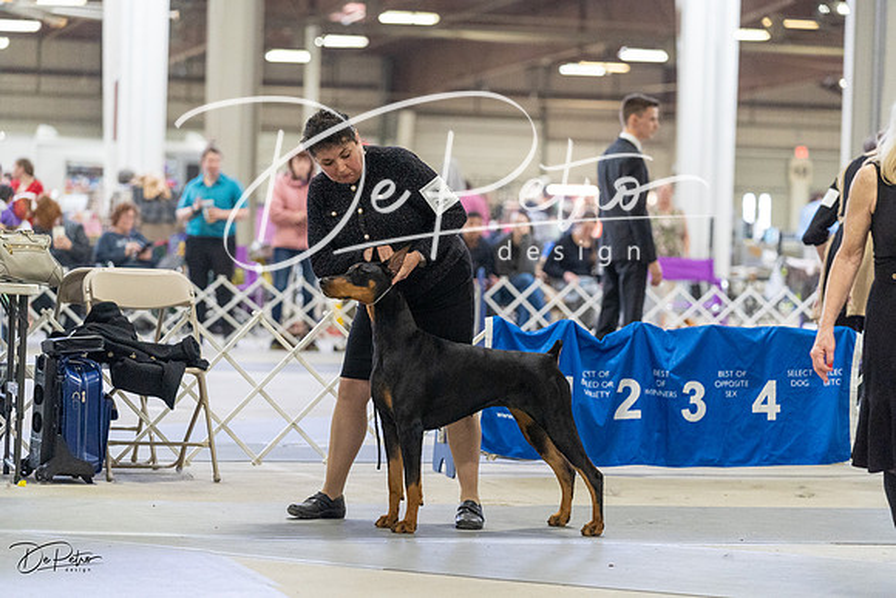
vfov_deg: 10.6
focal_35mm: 129
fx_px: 3211
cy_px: 299
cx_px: 448
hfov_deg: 15.9
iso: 6400
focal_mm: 129
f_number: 3.5
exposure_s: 1/320
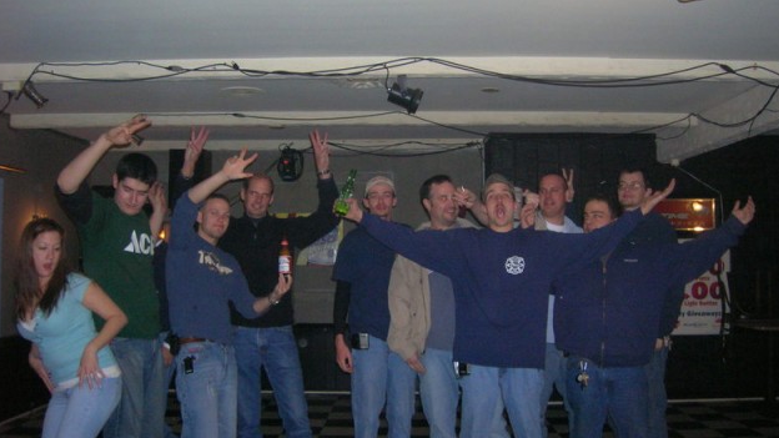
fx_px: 785
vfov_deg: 31.2
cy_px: 198
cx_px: 388
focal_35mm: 38
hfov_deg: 52.8
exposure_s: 1/60.1
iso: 200
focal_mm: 5.7
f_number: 2.9
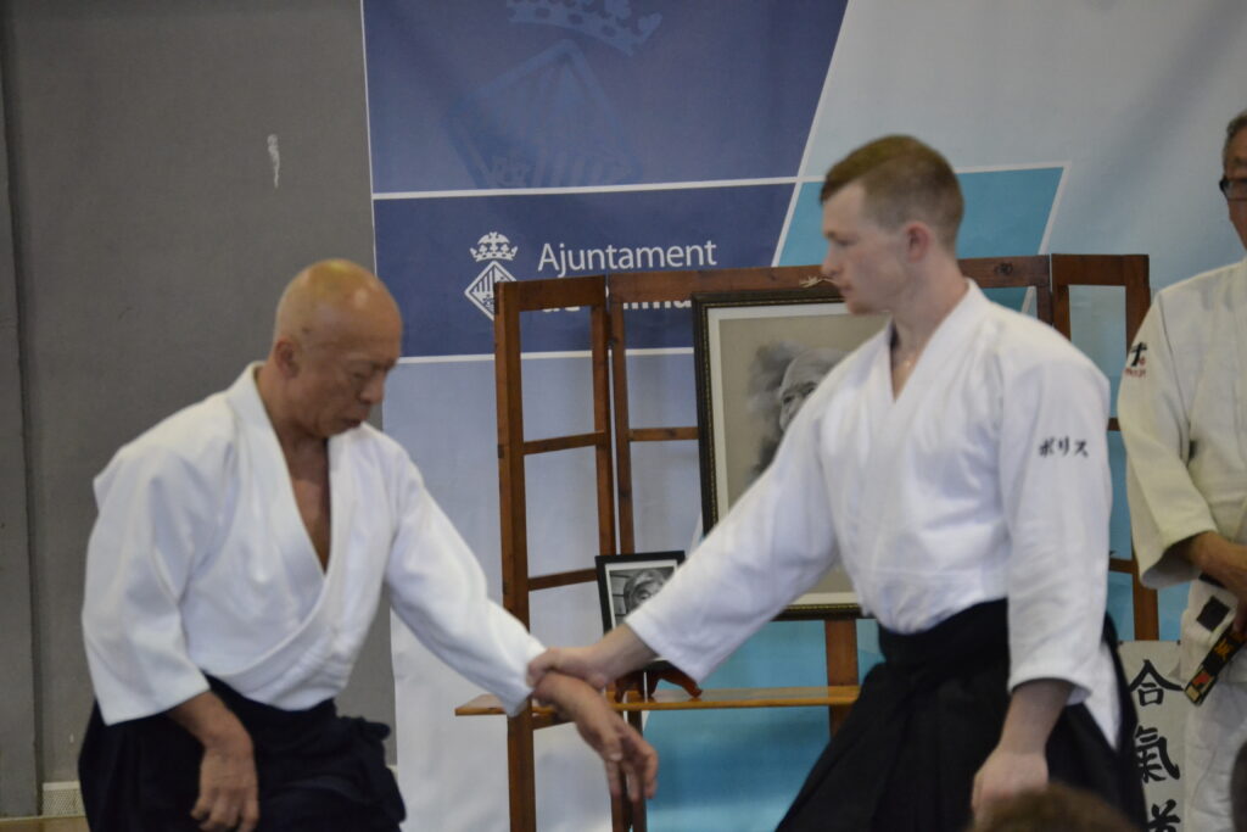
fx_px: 7015
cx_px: 624
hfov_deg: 10.2
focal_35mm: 202
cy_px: 416
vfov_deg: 6.8
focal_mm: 135
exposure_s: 1/200
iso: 3200
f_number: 5
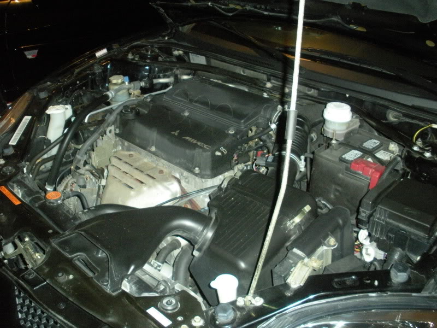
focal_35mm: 36
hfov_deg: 51.4
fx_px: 454
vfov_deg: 39.7
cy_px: 164
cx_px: 218
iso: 453
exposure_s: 1/60
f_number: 3.5
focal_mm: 6.3
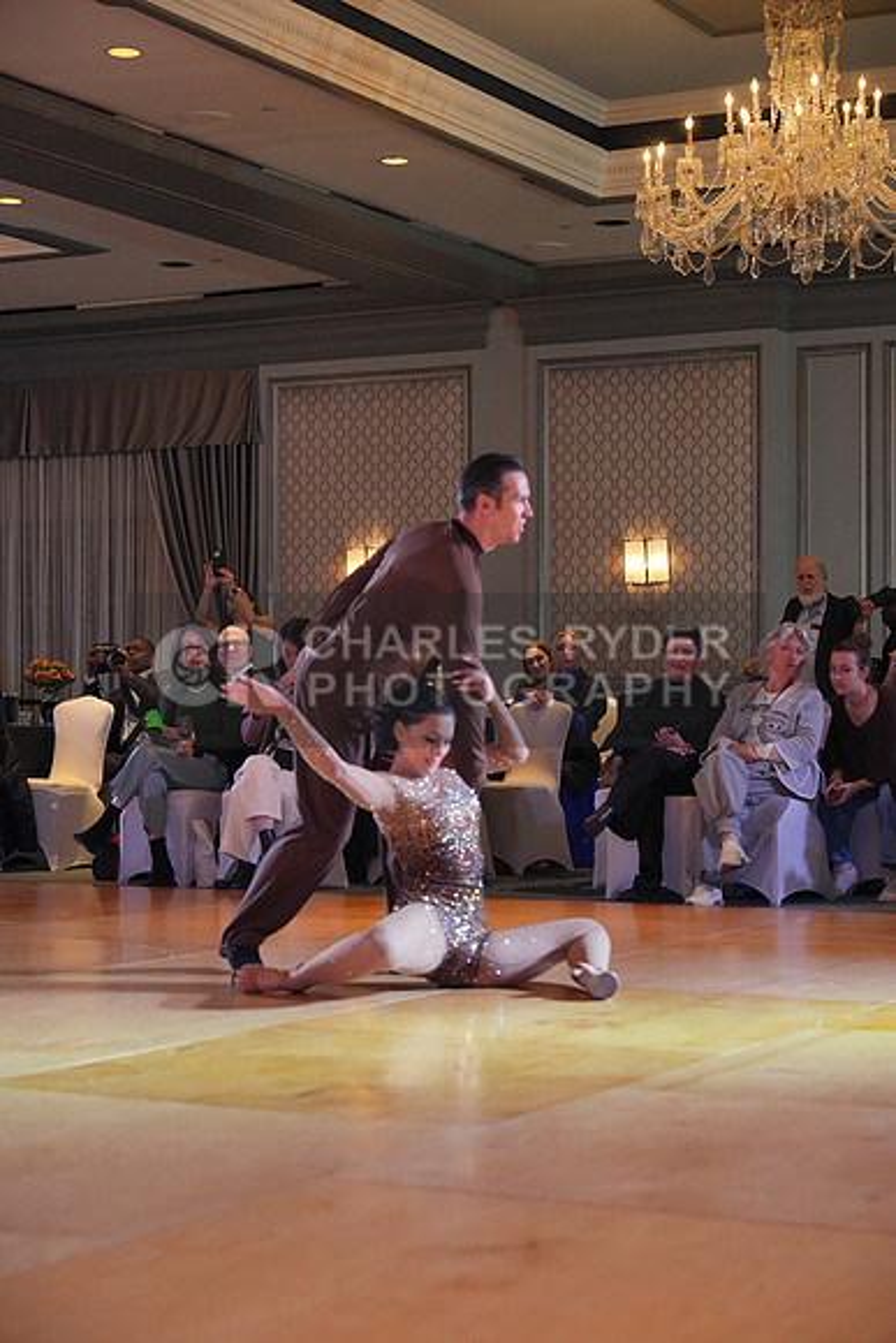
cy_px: 672
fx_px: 2612
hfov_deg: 19.5
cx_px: 448
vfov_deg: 28.8
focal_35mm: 70
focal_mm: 70
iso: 3200
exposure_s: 1/400
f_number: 4
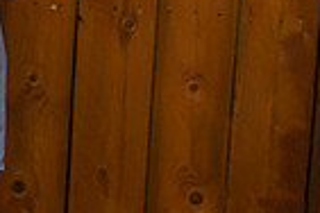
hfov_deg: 12.8
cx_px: -268
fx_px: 1280
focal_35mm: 144
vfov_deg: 9.1
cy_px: -176
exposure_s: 1/320
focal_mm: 35
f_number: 4
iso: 125
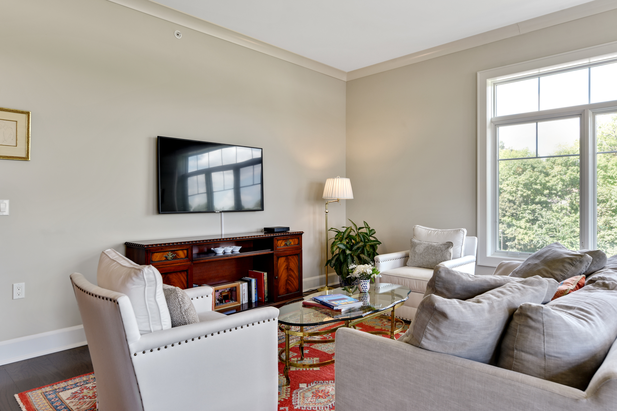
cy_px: 206
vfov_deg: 53.1
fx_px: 411
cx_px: 308
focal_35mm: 24
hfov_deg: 73.7
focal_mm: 24
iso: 400
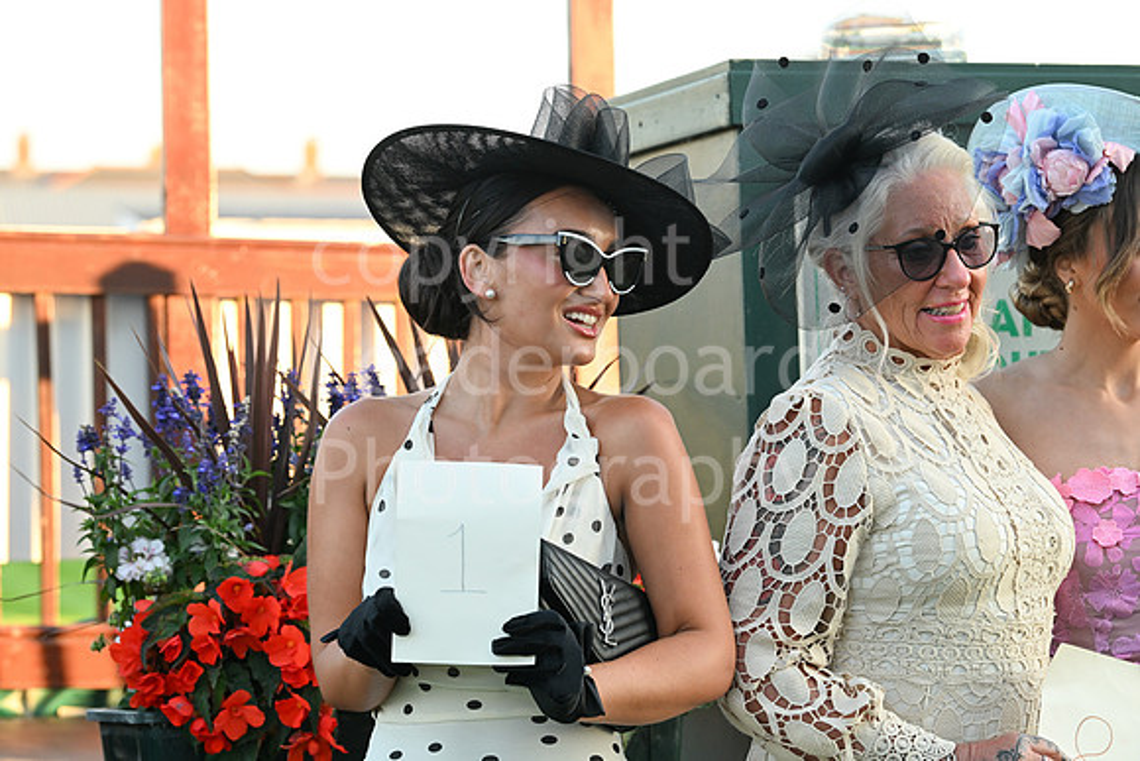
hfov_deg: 17.1
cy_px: 380
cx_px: 570
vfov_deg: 11.4
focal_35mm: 120
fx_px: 3801
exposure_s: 1/250
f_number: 5.6
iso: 1000
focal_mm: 120
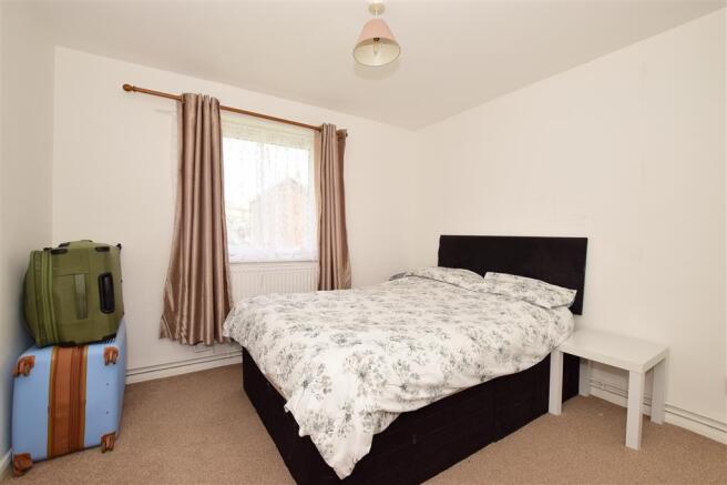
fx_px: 303
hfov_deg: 100.4
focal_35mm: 15
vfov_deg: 77.3
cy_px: 242
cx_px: 364
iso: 400
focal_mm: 10
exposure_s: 1/200
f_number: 8
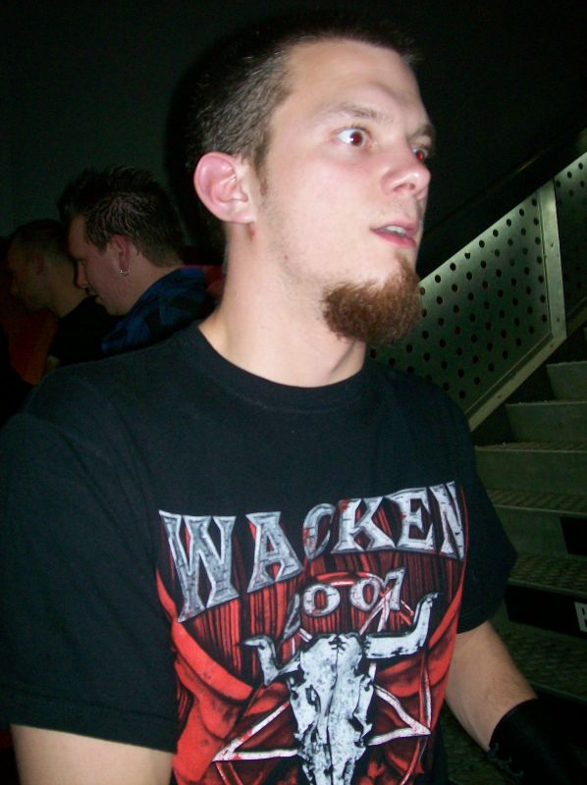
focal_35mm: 36
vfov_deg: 51.4
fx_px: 816
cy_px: 392
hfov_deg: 39.6
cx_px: 294
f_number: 2.7
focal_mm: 6
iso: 140
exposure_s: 1/64
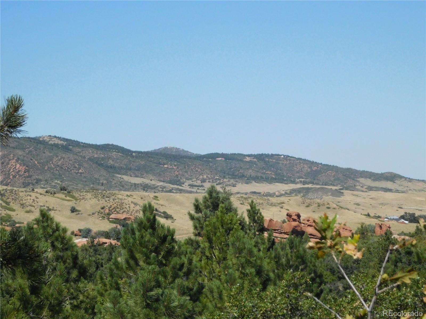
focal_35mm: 91
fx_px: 1120
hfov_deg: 21.5
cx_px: 213
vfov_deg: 16.2
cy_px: 160
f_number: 9
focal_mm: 16.1
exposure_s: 1/1500
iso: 800
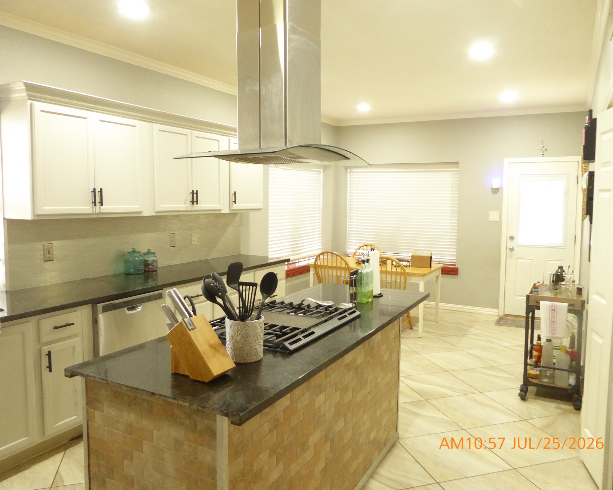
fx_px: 472
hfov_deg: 66.0
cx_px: 306
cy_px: 238
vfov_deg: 54.9
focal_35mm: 26
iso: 800
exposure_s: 1/25
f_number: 3.3
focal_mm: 4.3
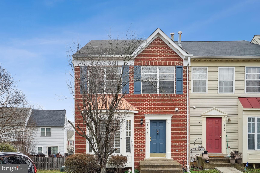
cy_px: 86
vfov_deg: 38.9
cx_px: 130
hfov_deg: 55.8
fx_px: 246
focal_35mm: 34
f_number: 9
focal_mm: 34
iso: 640
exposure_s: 1/50
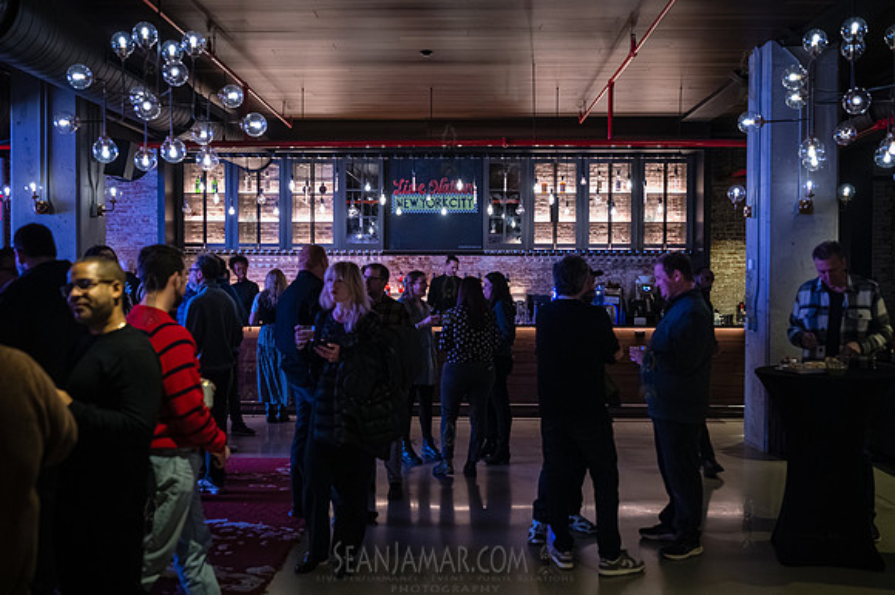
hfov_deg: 54.1
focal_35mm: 35
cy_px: 298
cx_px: 448
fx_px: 877
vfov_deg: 37.5
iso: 12800
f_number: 2.8
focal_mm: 35
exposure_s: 1/250
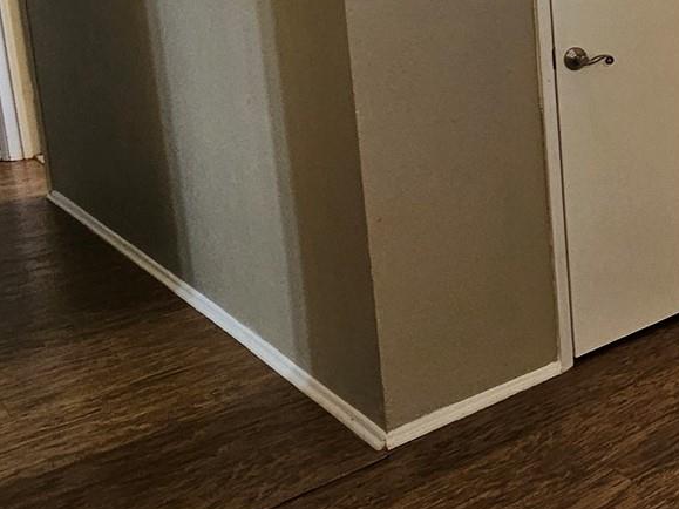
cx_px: 956
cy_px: 47
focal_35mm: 46
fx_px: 902
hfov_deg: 29.6
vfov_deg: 30.1
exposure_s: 1/60
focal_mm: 2.2
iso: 200
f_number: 2.2
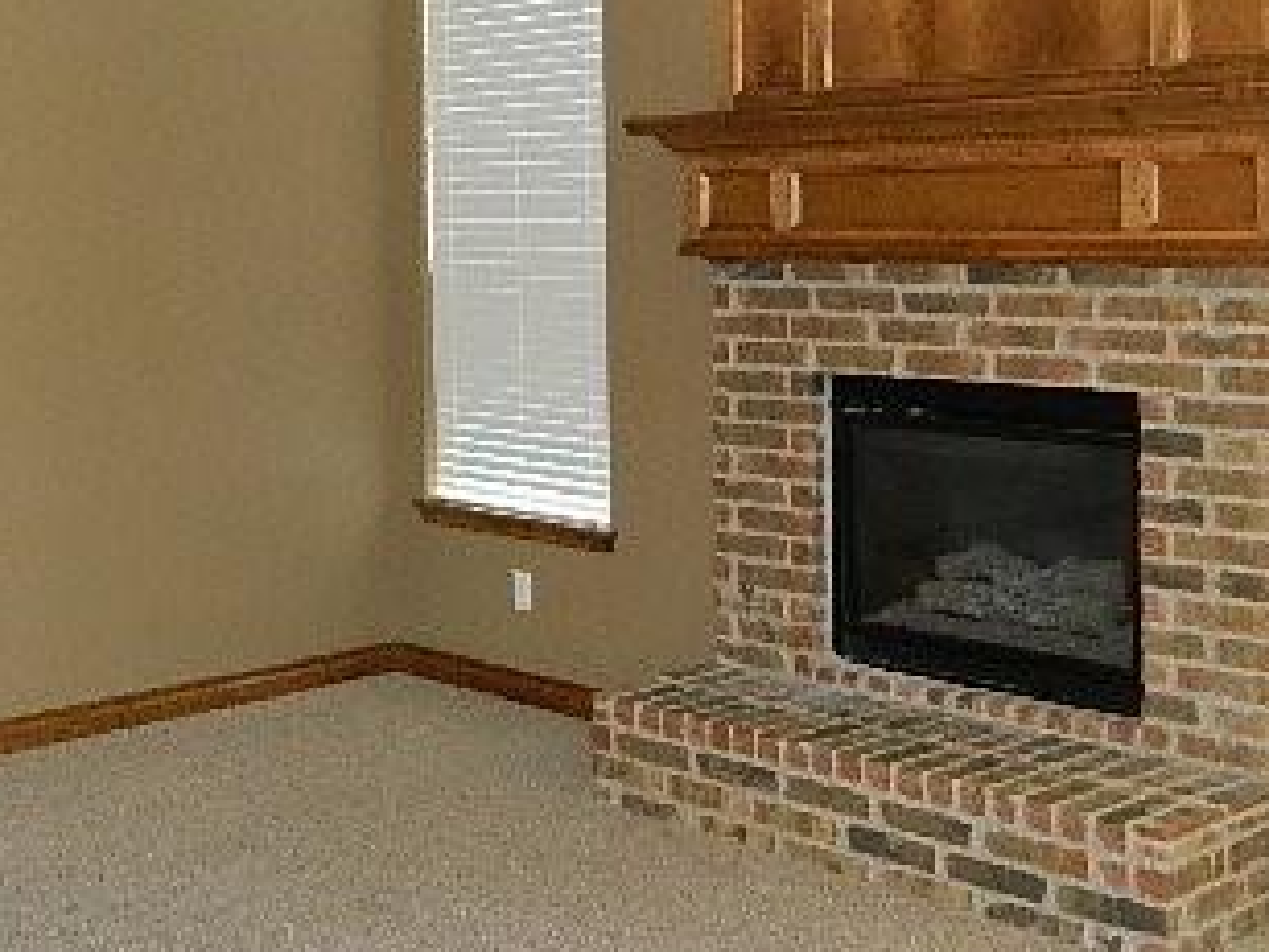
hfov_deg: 35.6
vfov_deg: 27.8
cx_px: 243
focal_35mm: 52
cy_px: 293
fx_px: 1906
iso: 320
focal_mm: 4.5
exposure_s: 1/30
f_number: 3.1
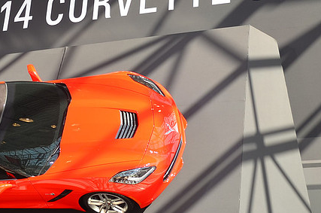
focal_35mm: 85
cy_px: 58
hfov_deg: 23.8
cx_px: 104
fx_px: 756
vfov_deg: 15.9
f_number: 4.5
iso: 100
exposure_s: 1/80
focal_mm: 22
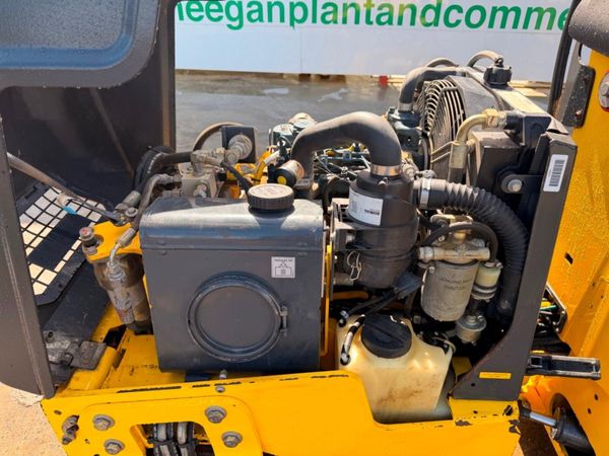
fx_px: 422
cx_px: 304
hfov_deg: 71.6
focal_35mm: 24
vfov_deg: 56.8
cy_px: 228
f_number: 1.78
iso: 80
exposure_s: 1/772
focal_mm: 6.76
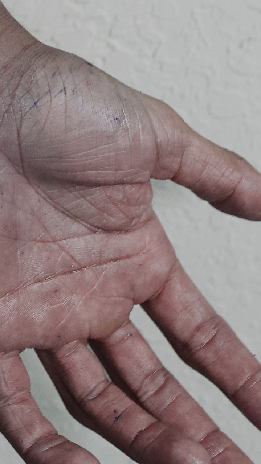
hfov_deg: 6.7
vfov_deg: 12.1
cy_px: -186
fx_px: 2117
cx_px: -338
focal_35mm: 172
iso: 1600
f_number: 3.2
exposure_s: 1/160
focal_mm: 35
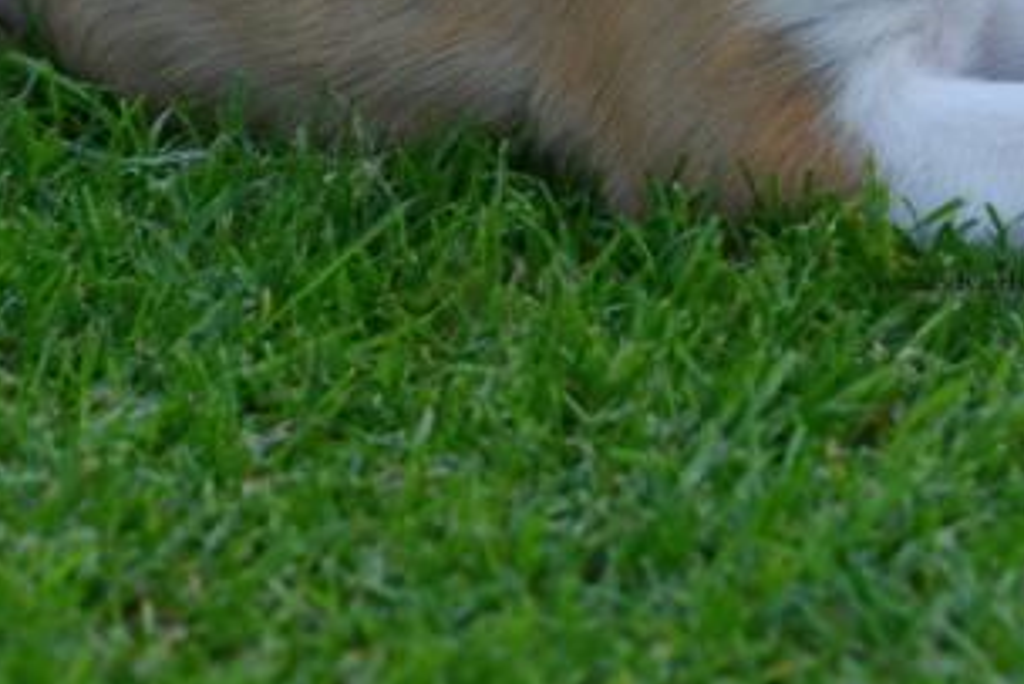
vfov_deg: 4.0
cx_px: 404
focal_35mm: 340
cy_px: -165
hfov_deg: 6.1
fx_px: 9675
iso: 200
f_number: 6.3
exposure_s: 1/250
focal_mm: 86
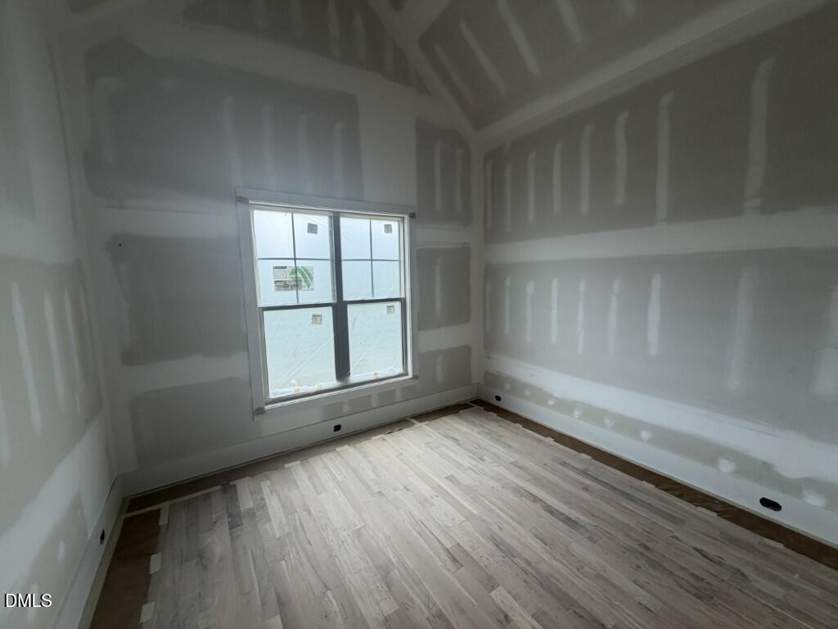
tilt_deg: -7.3
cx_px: 419
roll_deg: +1.7
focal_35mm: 14
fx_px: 339
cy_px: 314
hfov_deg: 102.1
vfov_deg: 85.7
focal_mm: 2.22
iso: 64
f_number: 2.2
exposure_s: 1/121
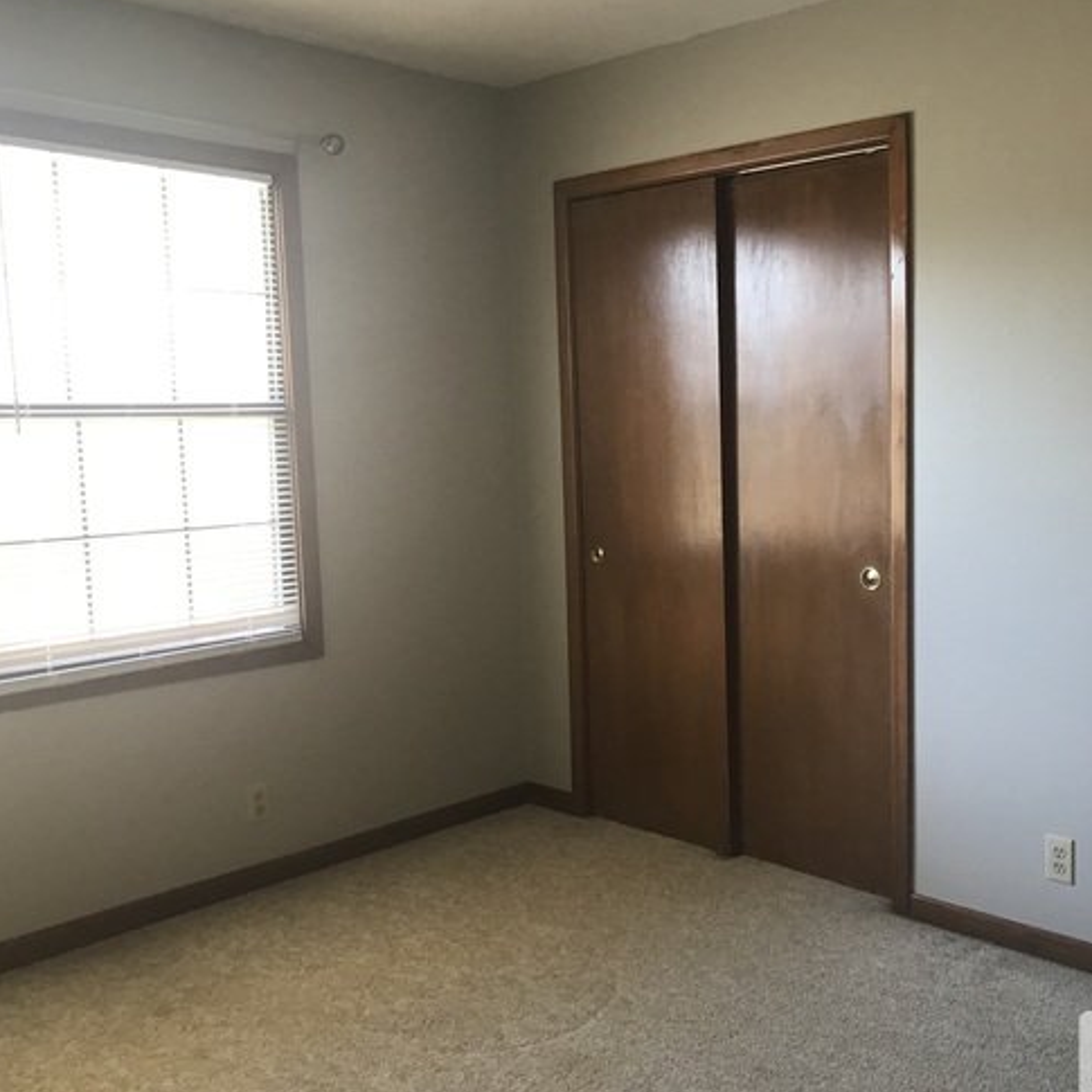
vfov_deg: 48.4
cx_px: 692
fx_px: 1213
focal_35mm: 34
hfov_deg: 47.9
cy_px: 538
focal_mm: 3.99
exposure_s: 1/24
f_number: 1.8
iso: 32
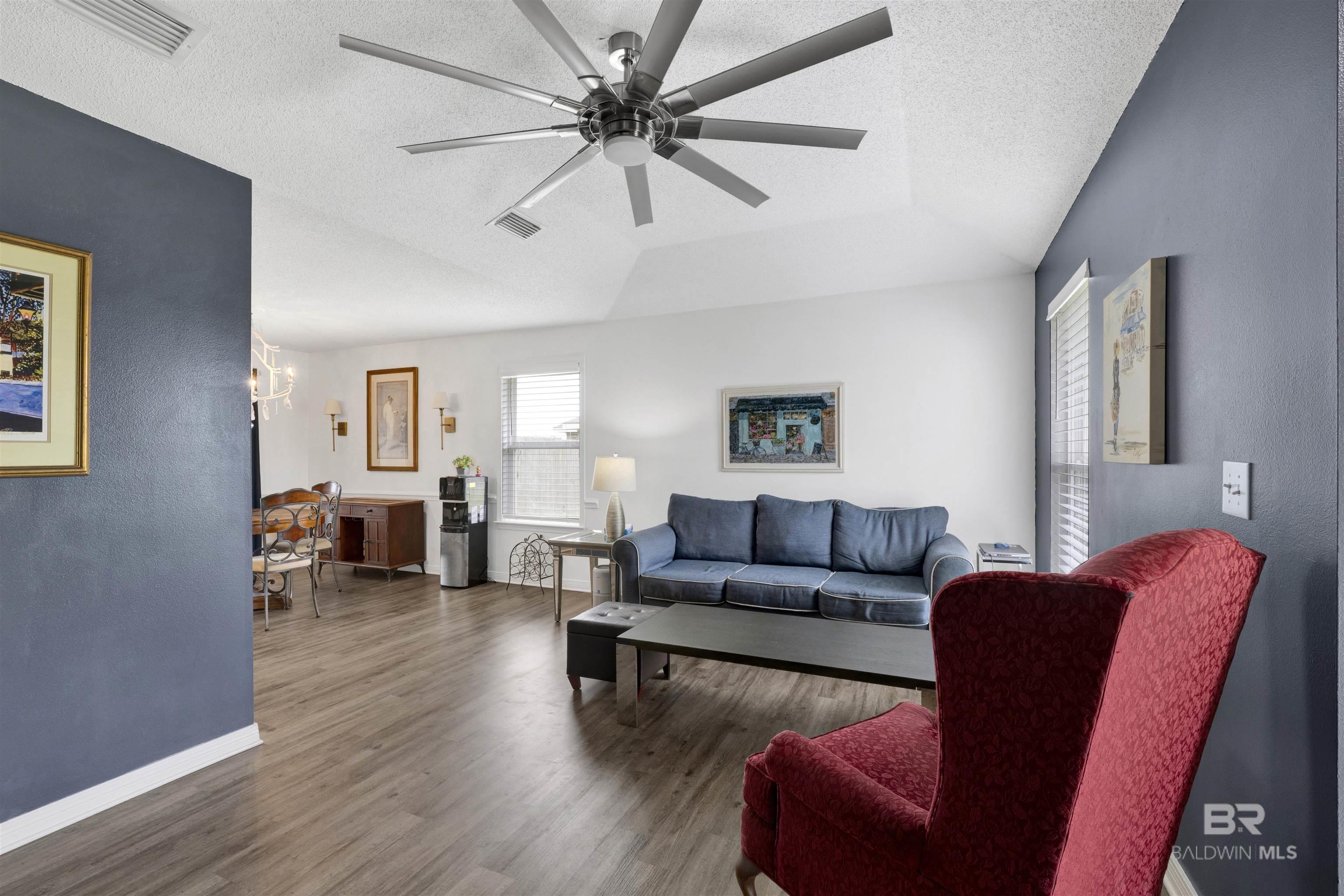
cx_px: 672
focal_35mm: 16
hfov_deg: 98.5
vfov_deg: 75.5
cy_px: 448
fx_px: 579
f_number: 11
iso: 400
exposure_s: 1/8
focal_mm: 15.5
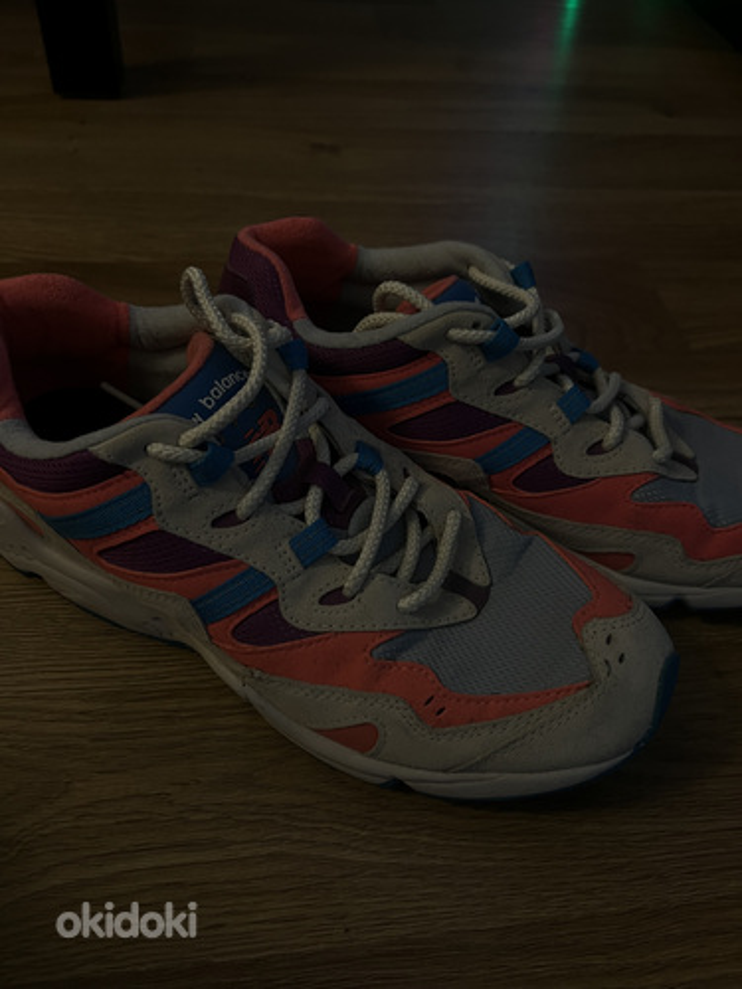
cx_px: 371
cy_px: 494
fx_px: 743
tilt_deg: -50.1
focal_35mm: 26
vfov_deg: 67.3
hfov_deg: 53.1
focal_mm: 5.7
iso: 320
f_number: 1.5
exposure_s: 1/60
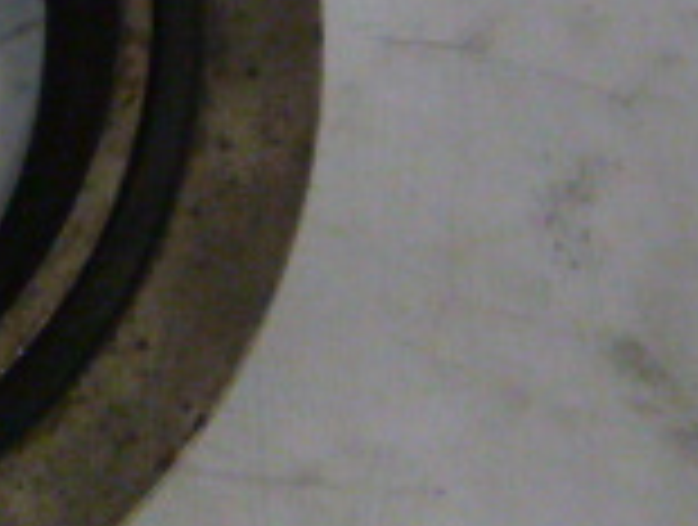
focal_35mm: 103
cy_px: -85
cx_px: -617
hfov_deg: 15.8
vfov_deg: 14.0
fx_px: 2082
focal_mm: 4.5
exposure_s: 1/25
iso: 400
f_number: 3.9
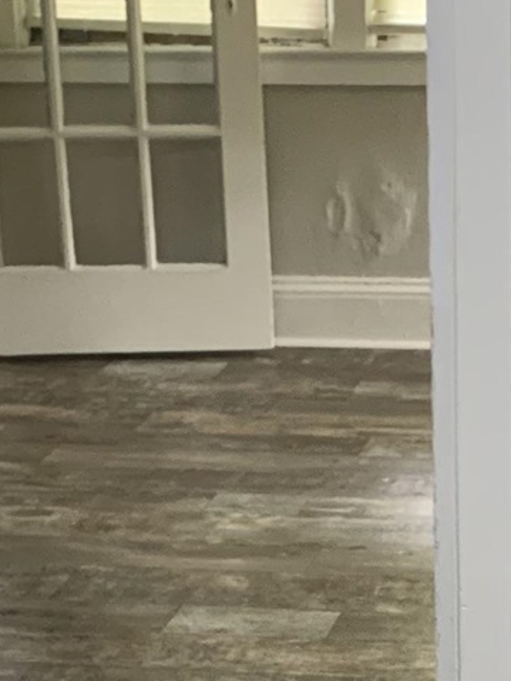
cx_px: 487
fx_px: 2461
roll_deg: +0.4
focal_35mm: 125
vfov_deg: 15.5
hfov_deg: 11.8
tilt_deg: -21.3
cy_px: 684
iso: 250
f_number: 1.8
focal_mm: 4.25
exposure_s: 1/60
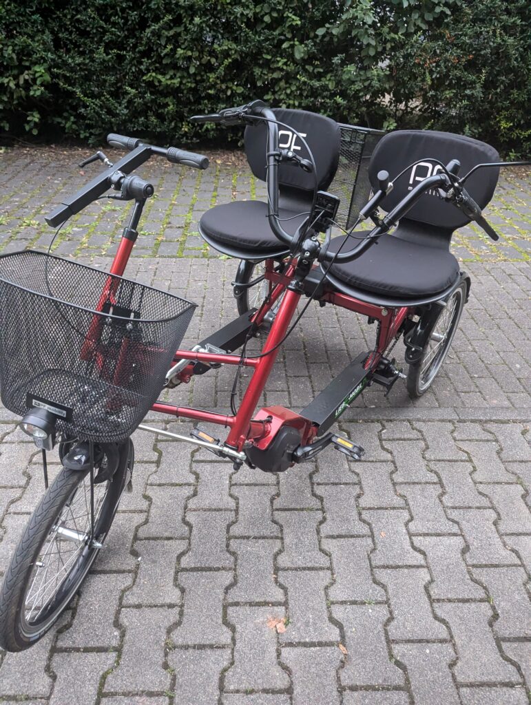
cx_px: 266
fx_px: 490
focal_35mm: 24
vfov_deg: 71.5
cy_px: 352
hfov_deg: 56.9
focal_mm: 6.81
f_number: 1.85
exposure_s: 1/19.5
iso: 2940
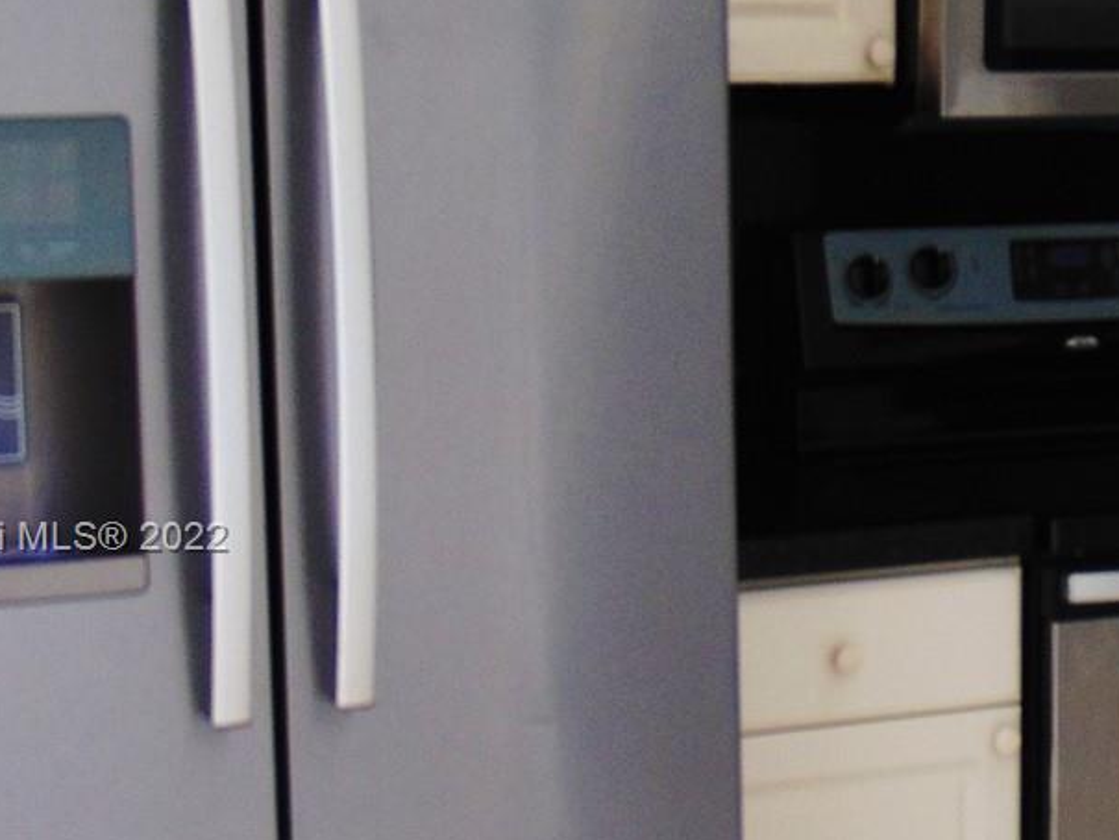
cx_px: 1115
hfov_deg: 17.3
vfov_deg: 13.3
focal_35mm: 111
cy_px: 540
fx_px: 3589
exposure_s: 1/40
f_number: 3.3
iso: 80
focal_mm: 7.6
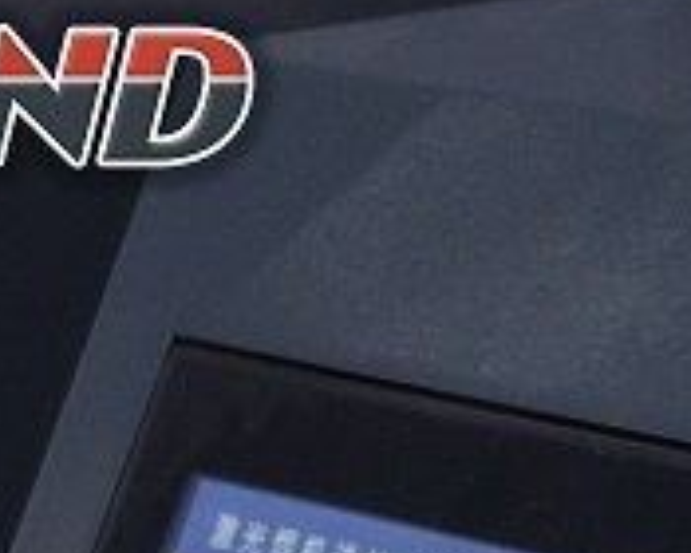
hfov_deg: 6.1
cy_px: 1264
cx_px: 1437
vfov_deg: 4.9
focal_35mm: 306
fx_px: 6258
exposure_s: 1/60
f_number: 5.6
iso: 2000
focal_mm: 38
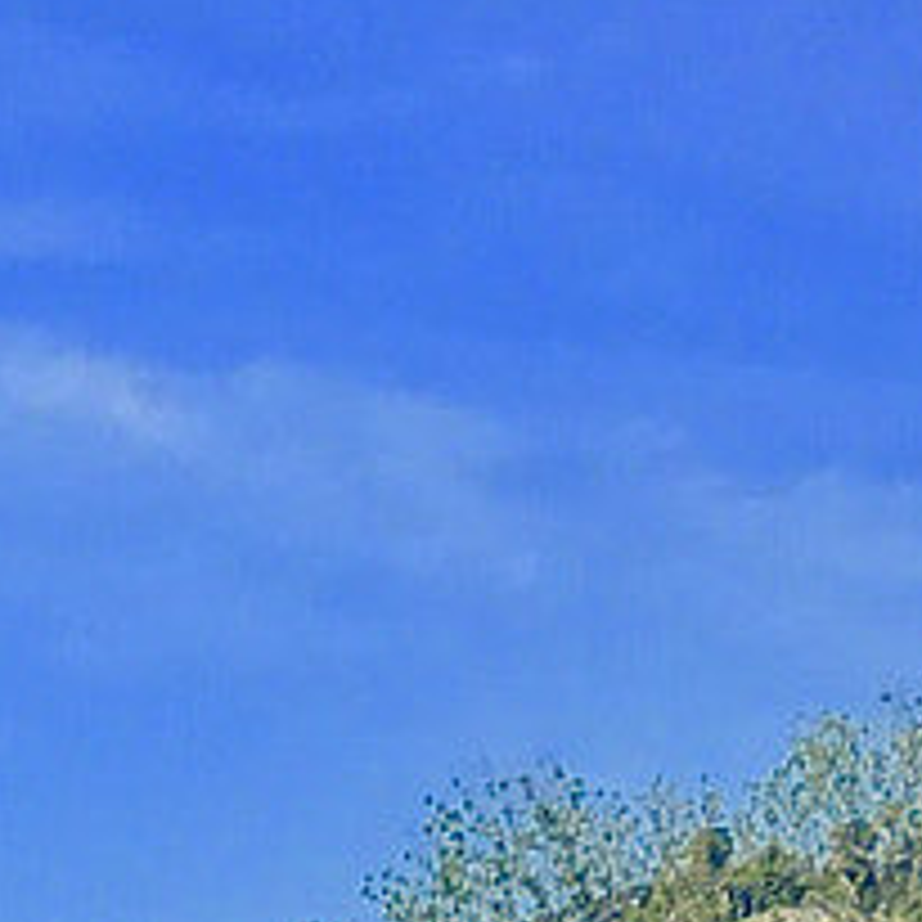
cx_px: -774
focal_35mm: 200
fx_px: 6027
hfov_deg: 8.4
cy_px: 2609
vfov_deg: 7.8
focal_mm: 4.15
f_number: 2.2
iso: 25
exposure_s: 1/1538
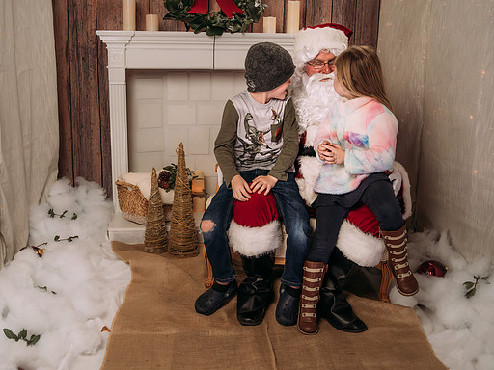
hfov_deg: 43.8
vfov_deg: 33.6
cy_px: 192
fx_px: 614
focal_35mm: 43
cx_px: 242
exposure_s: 1/100
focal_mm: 35
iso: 100
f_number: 5.6
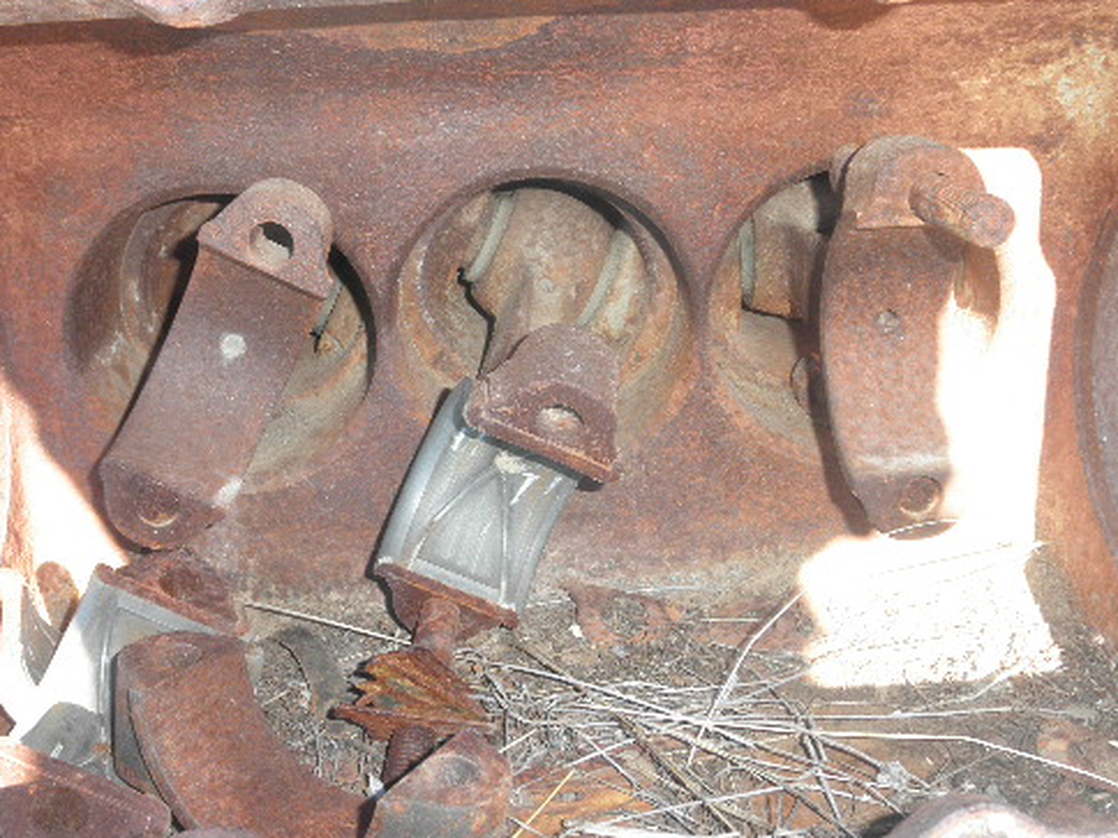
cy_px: 353
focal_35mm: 37
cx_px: 515
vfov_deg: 38.6
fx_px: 1195
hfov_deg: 50.1
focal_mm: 5
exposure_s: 1/80
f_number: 3
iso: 64
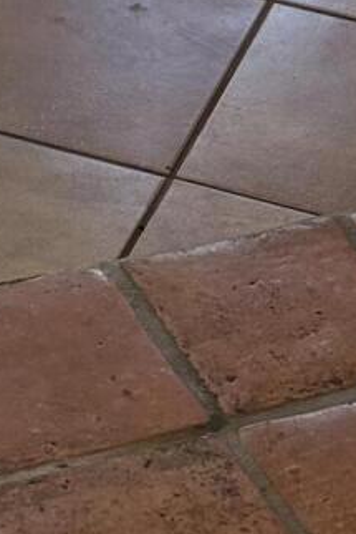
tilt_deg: -8.6
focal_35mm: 155
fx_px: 2297
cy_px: -819
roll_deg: -0.6
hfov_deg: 8.8
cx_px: -2
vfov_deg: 10.9
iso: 160
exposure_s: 1/232
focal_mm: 6.76
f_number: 1.78
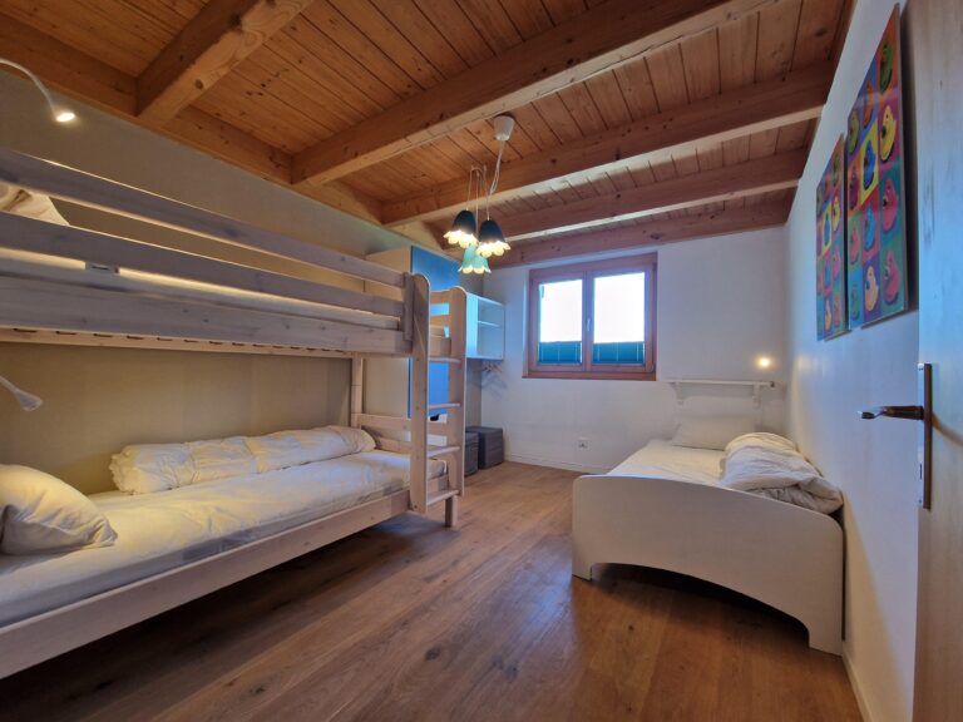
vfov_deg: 89.9
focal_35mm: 13
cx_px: 482
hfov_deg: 106.2
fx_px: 362
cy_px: 361
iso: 160
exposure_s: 1/50
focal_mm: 2.2
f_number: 2.2
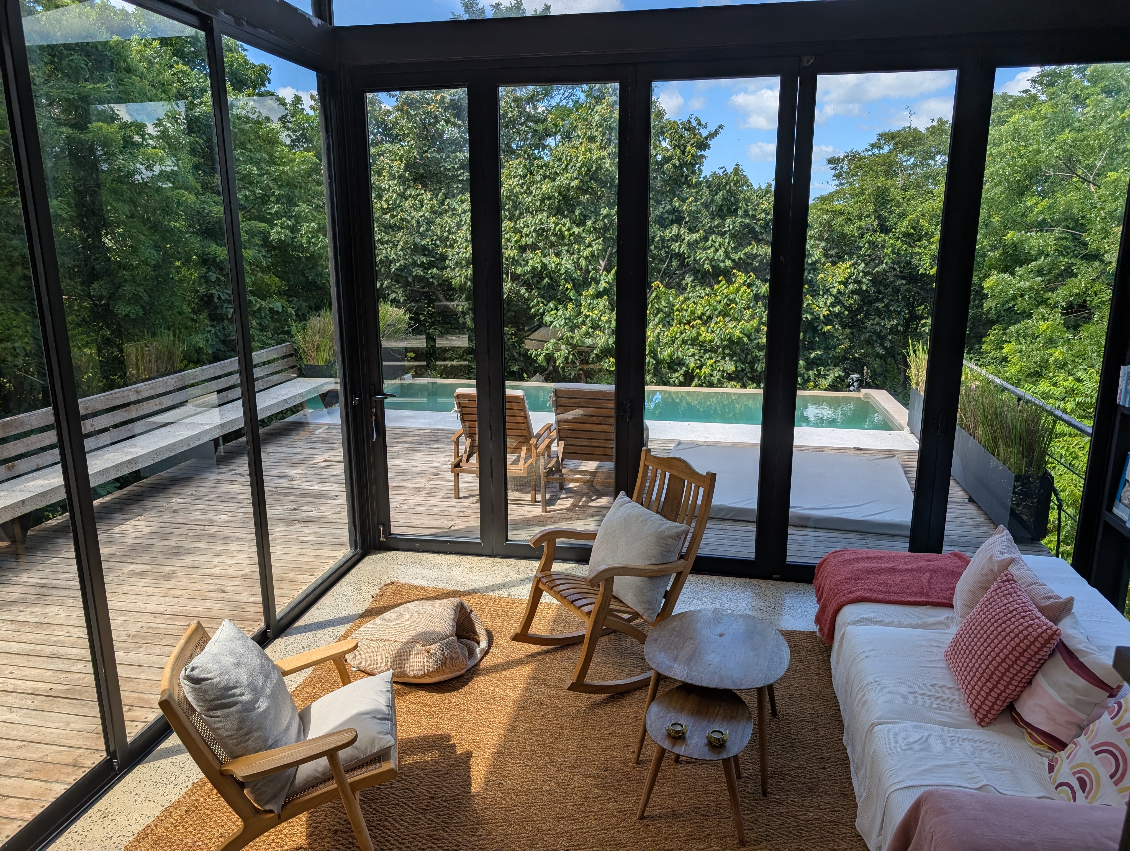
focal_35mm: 24
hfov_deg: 71.5
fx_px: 785
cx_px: 565
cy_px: 426
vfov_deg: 56.9
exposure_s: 1/606
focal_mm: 6.9
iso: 18
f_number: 1.68
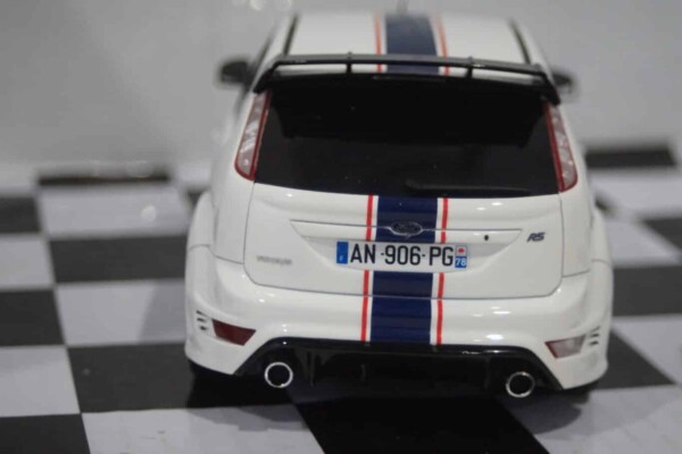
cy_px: 227
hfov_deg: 24.6
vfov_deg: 16.6
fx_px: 1563
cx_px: 341
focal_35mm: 82
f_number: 5
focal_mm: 55
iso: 3200
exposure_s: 1/160
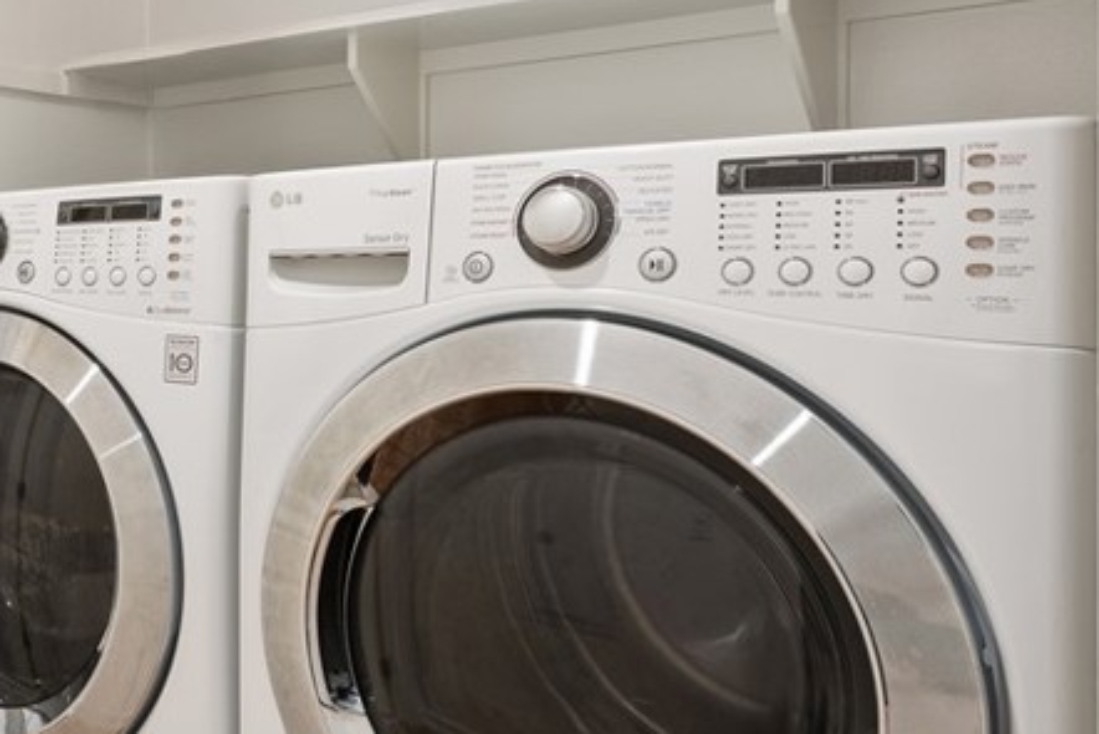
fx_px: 1344
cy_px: 277
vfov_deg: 30.4
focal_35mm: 44
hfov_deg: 37.9
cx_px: -80
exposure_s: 2
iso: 320
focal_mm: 19
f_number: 9
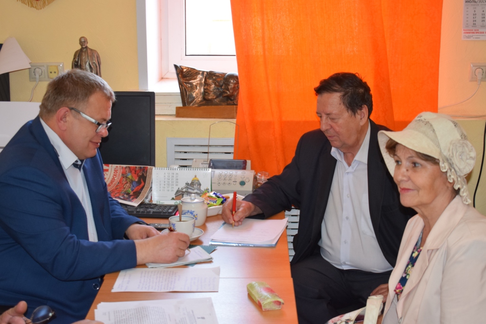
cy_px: 162
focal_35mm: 63
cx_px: 243
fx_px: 851
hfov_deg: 31.9
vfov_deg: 21.6
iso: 800
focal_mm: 42
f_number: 5
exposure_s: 1/100
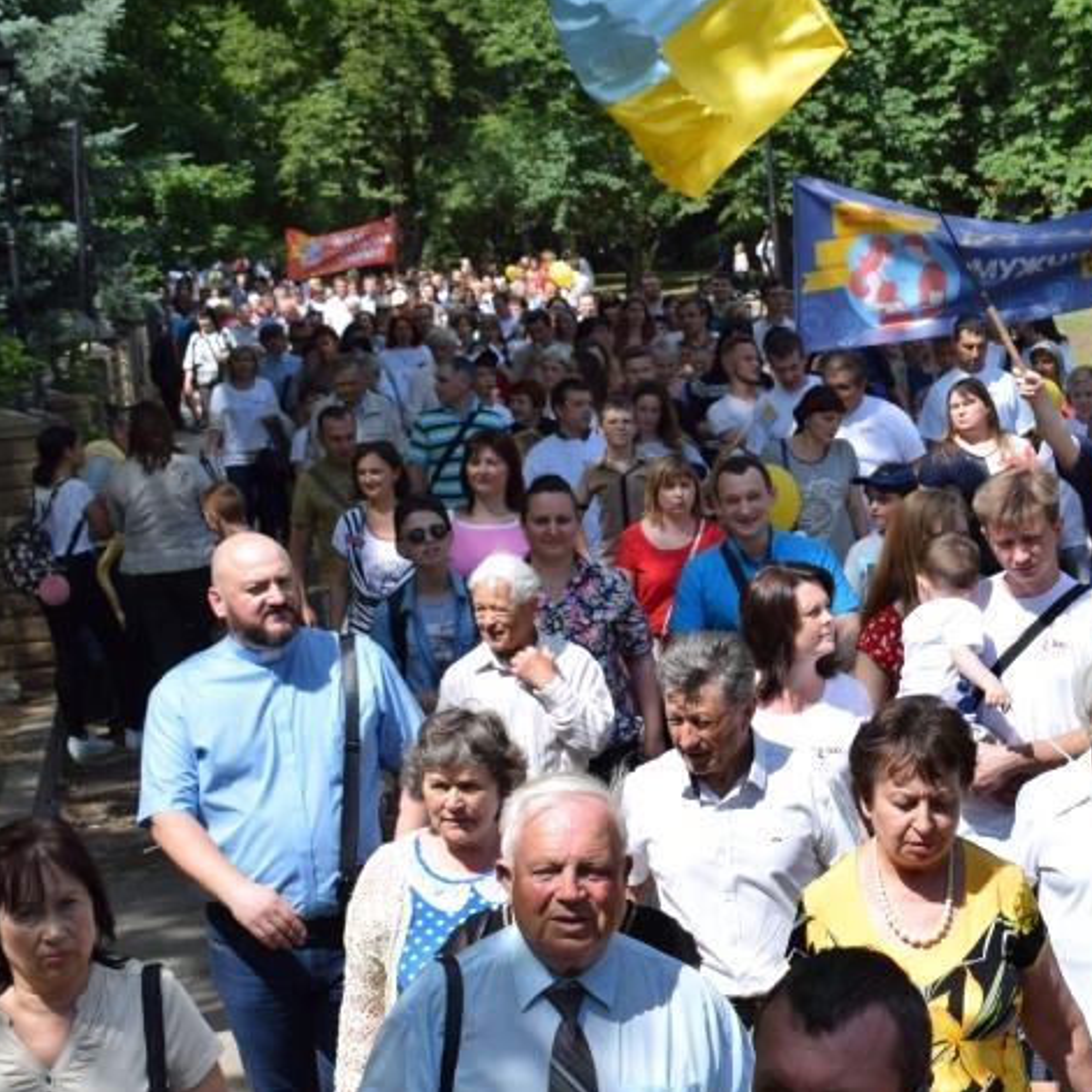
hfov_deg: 17.6
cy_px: 618
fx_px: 3459
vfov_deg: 17.9
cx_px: 1053
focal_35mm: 97
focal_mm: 35
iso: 200
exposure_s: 1/500
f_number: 11
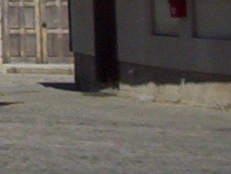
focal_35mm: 228
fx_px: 1524
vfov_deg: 6.3
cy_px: -228
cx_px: -410
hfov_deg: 7.8
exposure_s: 1/1805
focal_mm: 4.99
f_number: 4.5
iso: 100
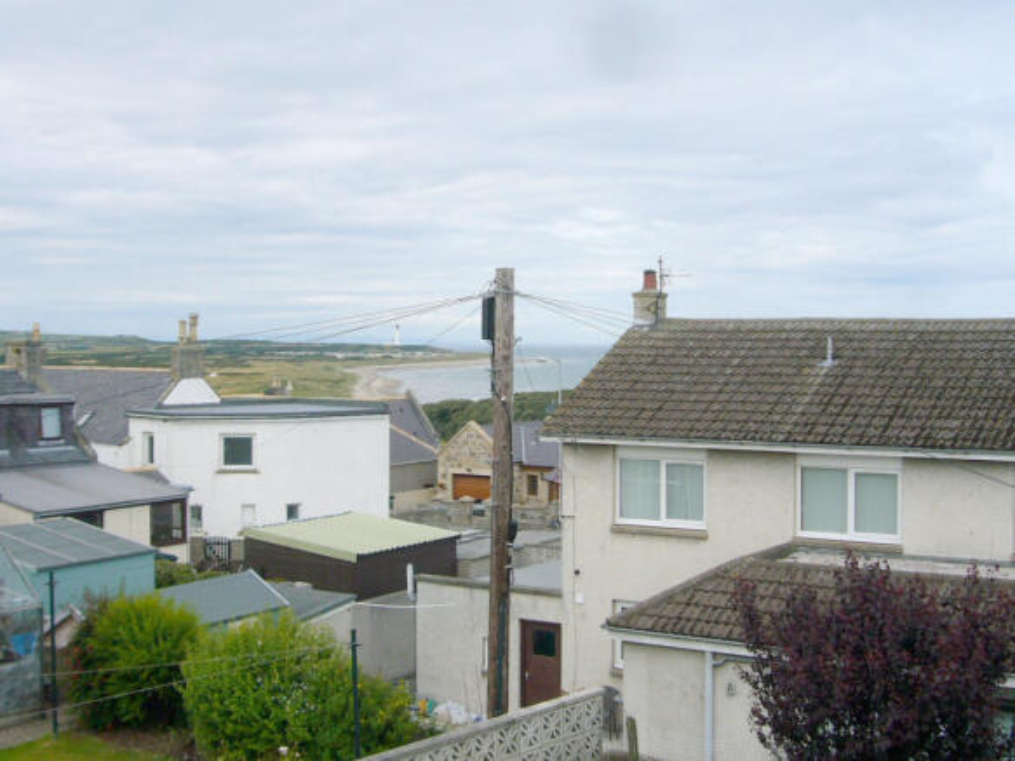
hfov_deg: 39.7
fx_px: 1407
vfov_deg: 30.3
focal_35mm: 48
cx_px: 508
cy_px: 380
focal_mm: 5.7
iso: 80
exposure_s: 1/250
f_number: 6.3
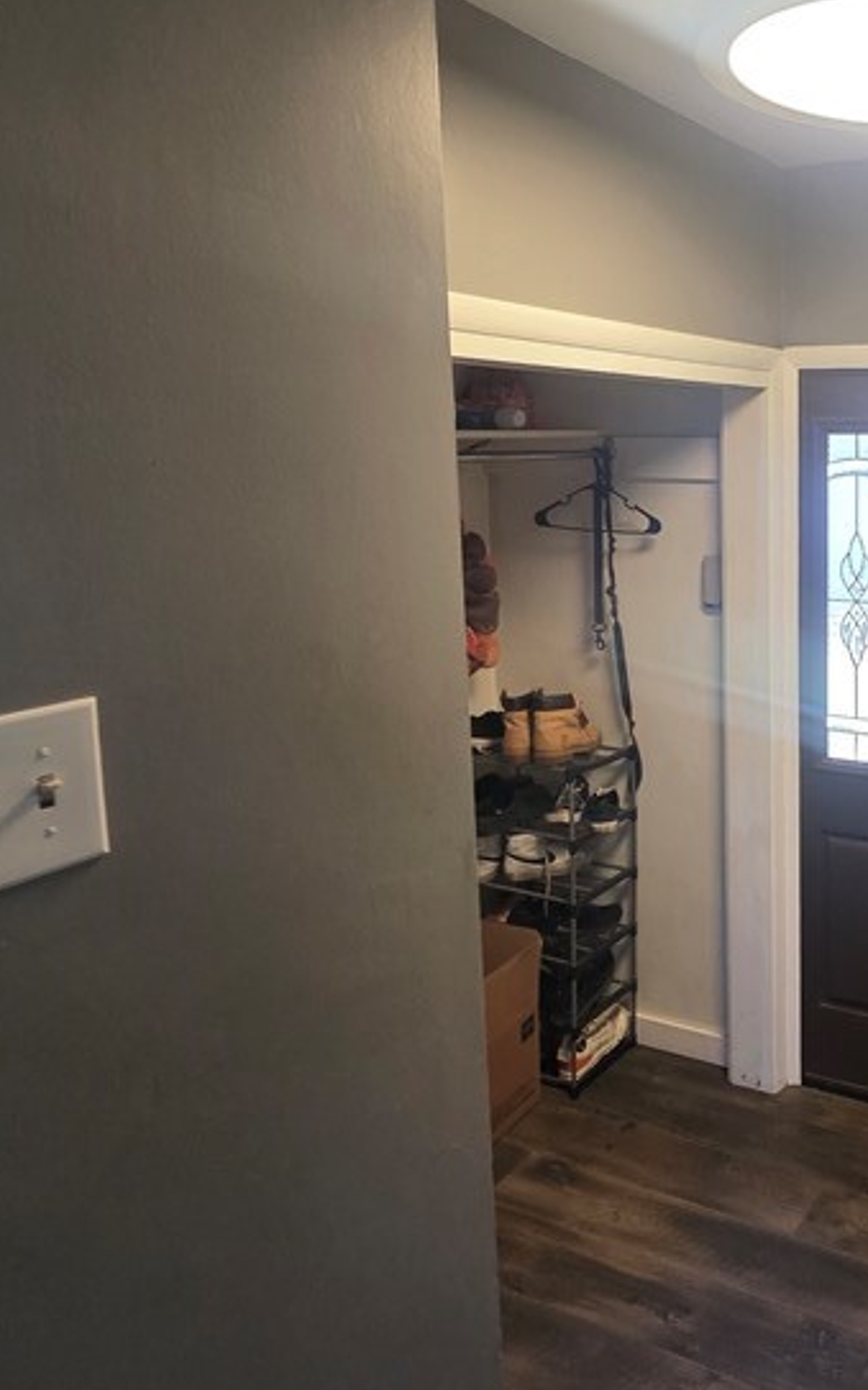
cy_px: 581
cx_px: 883
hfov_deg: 41.0
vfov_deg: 70.0
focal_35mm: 26
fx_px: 985
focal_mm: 2.2
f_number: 1.9
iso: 200
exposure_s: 1/60
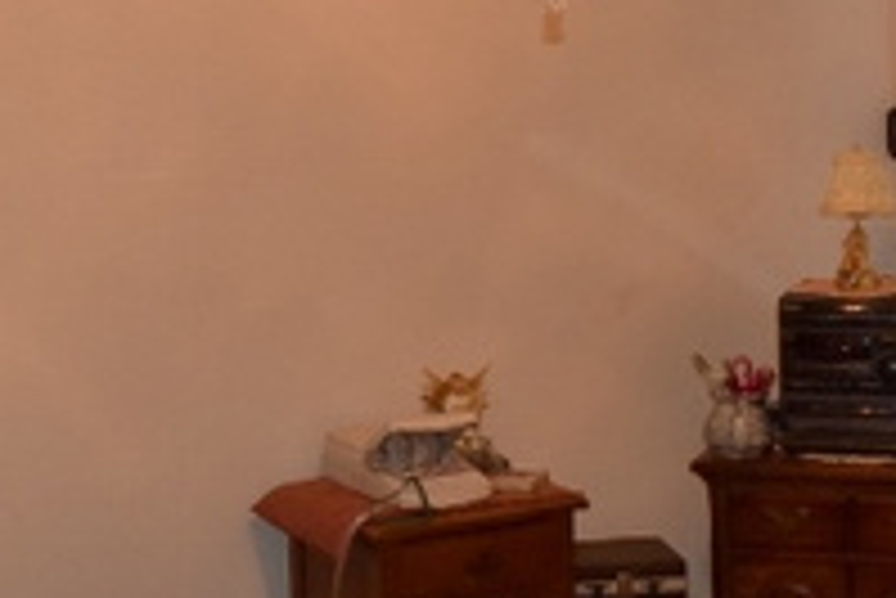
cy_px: 4
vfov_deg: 15.5
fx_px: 2167
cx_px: 428
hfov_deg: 23.4
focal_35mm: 87
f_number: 4.5
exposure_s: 1/80
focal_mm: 18
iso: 800
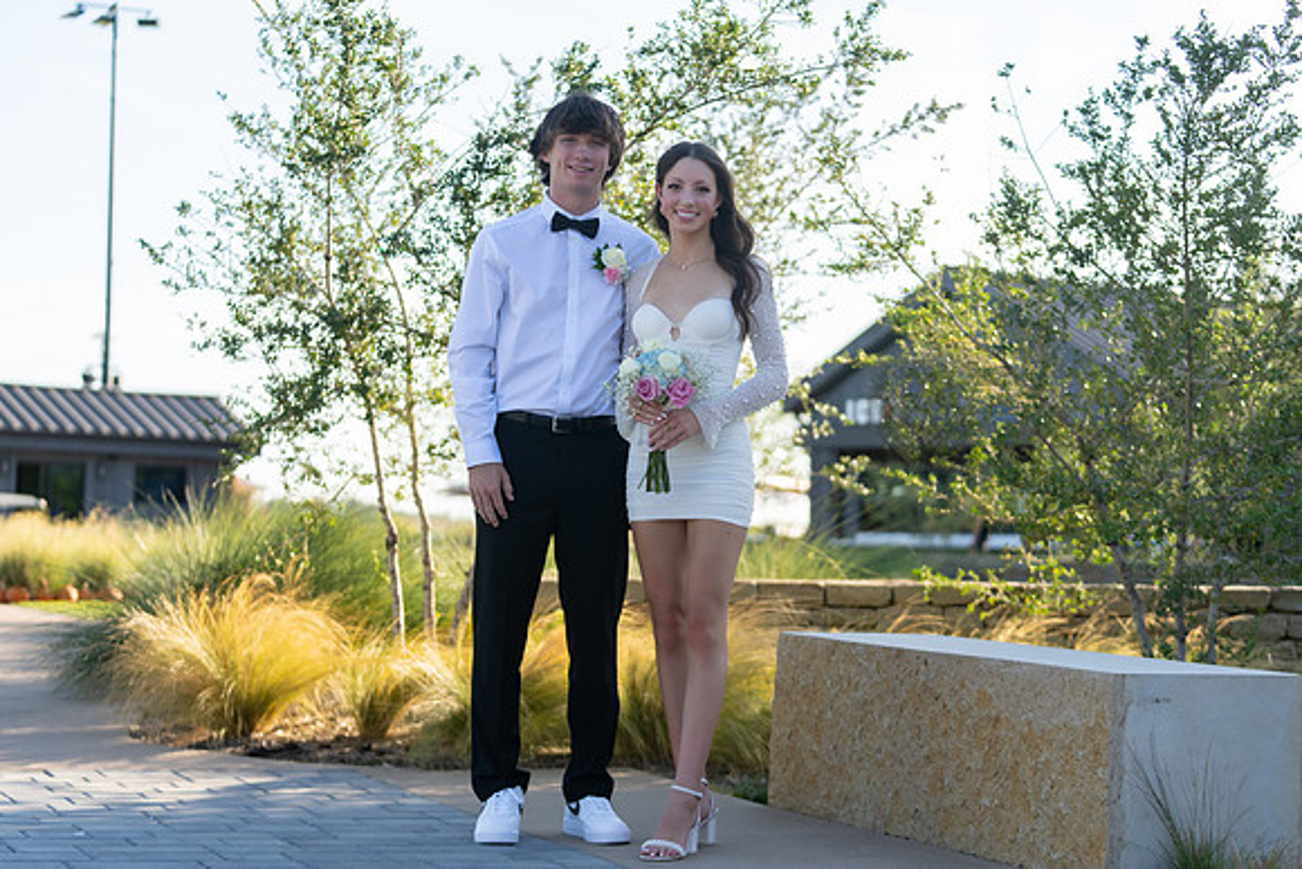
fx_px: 2659
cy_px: 434
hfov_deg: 27.5
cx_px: 651
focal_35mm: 74
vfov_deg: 18.6
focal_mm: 70
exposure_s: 1/500
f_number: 2.8
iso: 100
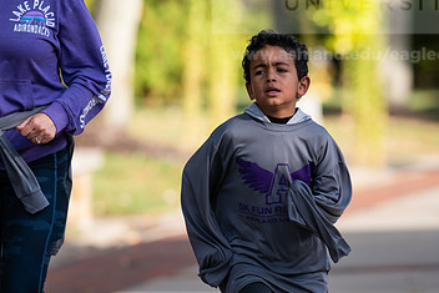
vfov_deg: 2.8
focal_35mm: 494
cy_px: 80
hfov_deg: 4.2
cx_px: 175
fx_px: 6026
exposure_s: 1/500
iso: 200
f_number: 5
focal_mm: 300
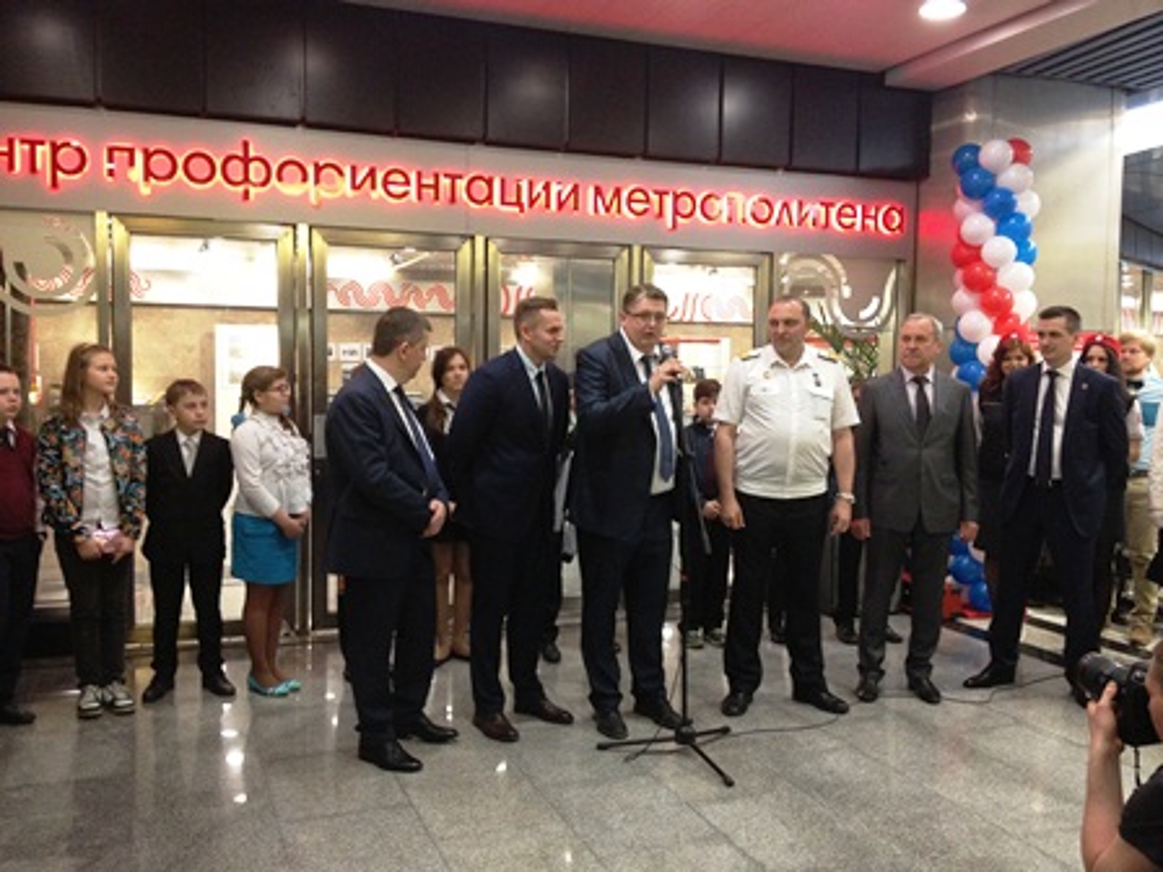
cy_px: 436
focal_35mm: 35
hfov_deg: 52.6
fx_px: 1176
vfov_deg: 40.7
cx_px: 582
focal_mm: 4.28
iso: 250
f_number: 2.4
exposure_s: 1/20
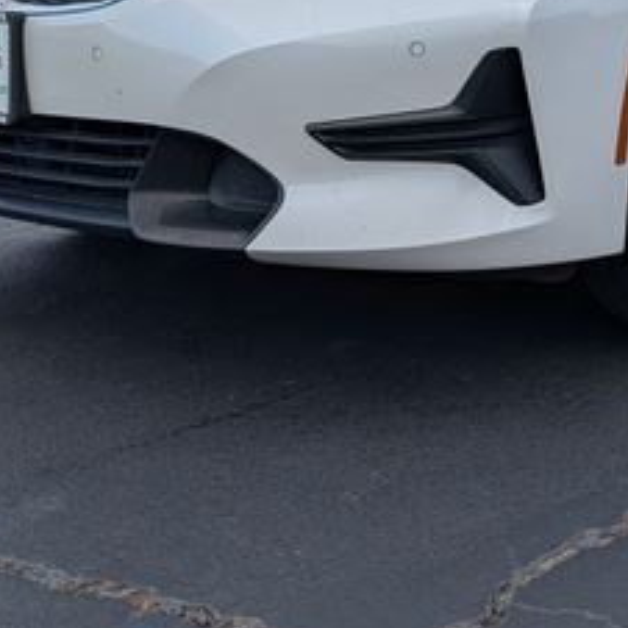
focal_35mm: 60
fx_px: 1232
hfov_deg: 27.4
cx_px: 586
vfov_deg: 27.3
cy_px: 25
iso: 19
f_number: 1.68
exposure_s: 1/580
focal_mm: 6.9
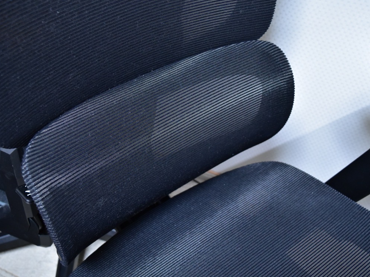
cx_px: 179
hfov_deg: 46.8
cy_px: 140
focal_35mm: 40
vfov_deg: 36.0
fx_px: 428
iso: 1600
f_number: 5.6
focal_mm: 24
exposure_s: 1/25
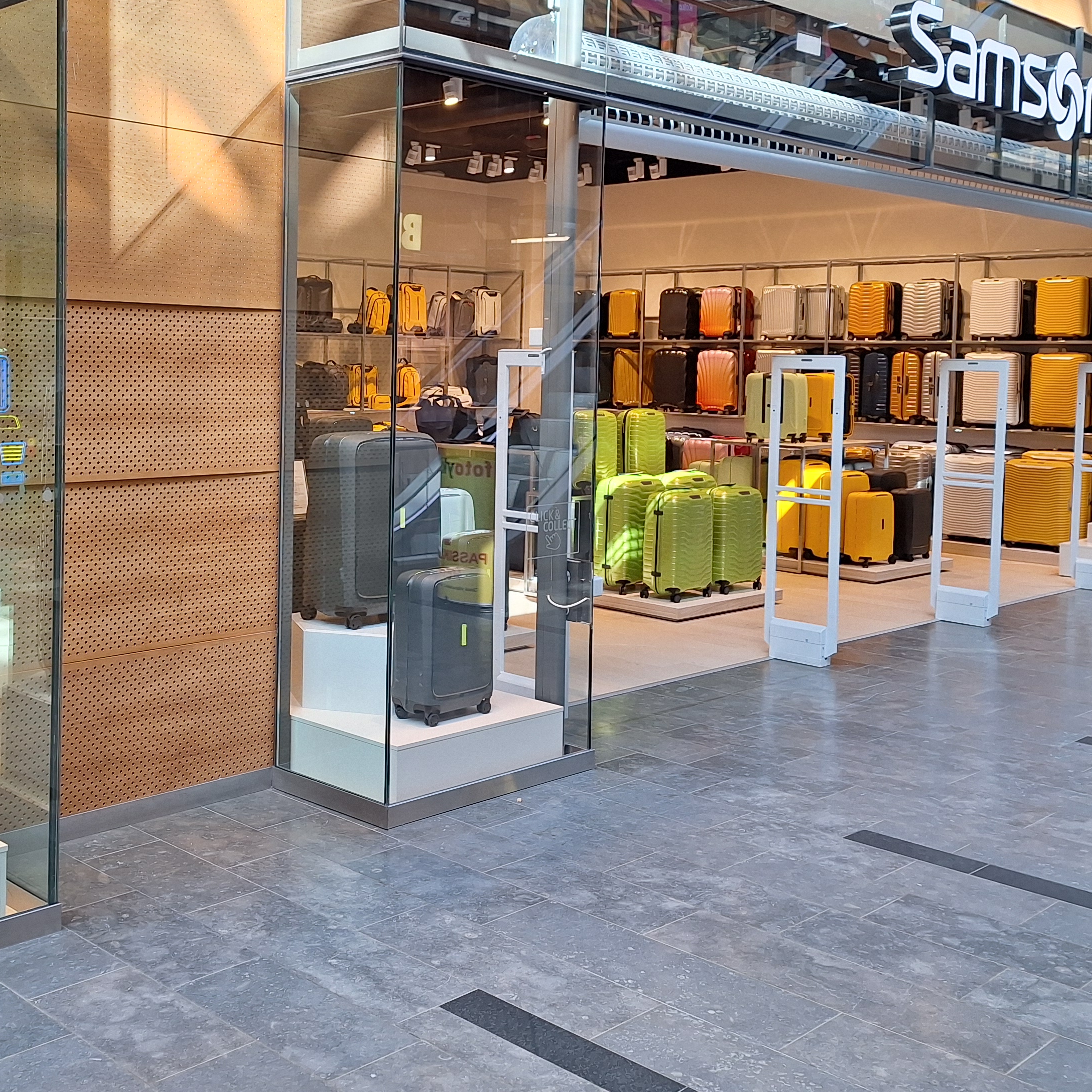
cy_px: 417
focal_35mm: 38
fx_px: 1356
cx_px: 359
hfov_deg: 43.2
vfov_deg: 43.5
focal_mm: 5.54
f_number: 1.8
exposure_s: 1/183
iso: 40
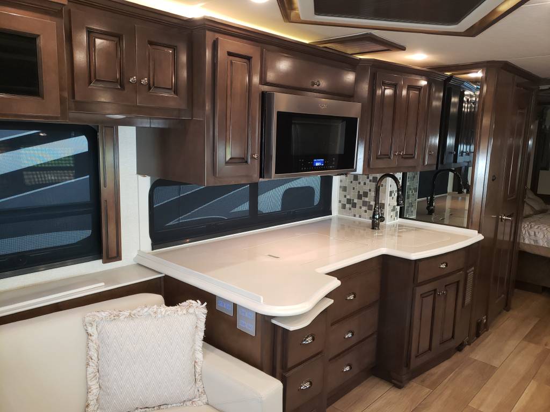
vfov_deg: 53.1
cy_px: 206
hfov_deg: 67.3
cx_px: 275
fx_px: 413
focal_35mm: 26
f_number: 1.5
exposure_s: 1/24
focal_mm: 4.3
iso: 80
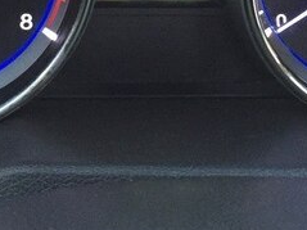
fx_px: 709
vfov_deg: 17.4
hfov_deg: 24.3
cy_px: -56
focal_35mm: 80
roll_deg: -0.8
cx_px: 110
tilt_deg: -25.9
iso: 250
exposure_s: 1/17
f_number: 2.2
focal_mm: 4.15
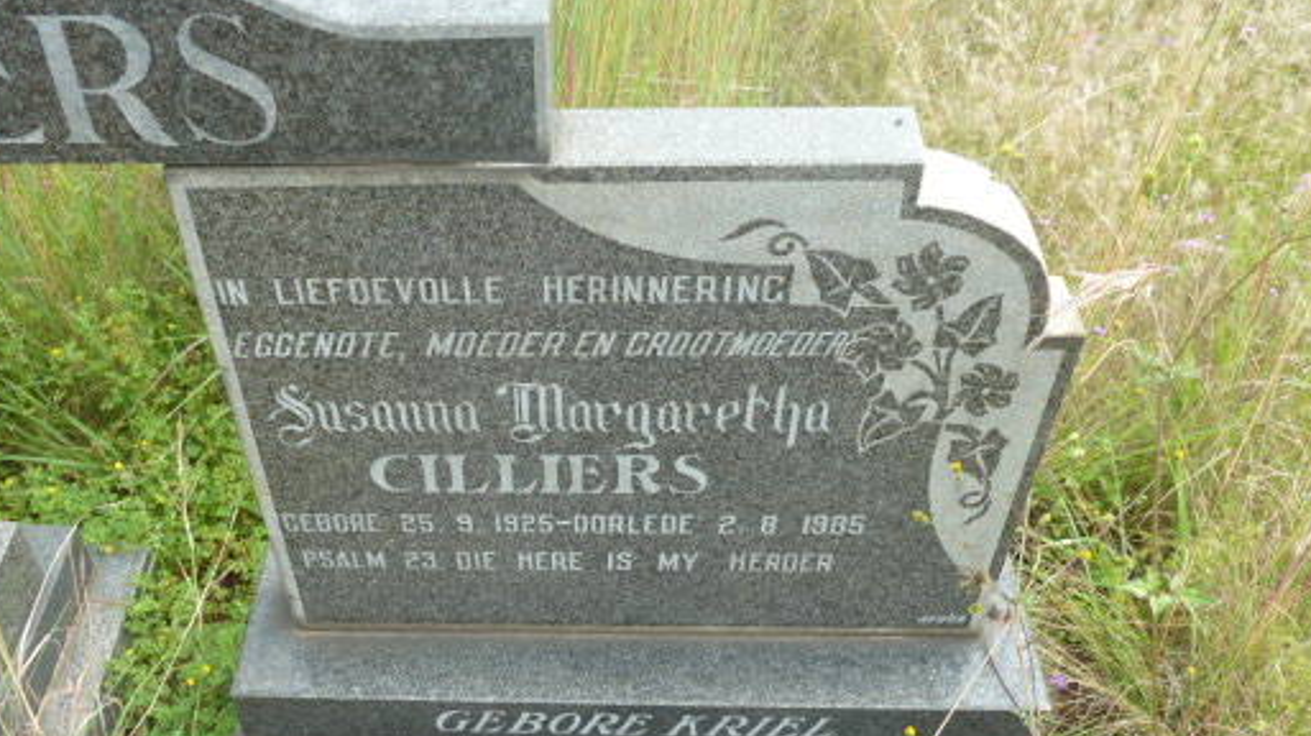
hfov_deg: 57.7
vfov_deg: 34.0
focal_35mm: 34
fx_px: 1181
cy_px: 542
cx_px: 534
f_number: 4
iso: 80
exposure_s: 1/125
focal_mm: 4.1
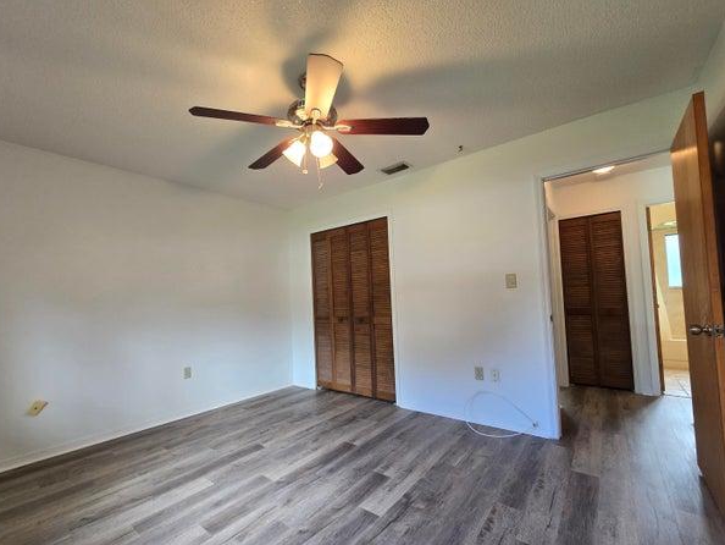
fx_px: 293
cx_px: 337
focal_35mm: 14
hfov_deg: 101.9
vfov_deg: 85.6
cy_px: 292
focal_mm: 2.2
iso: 200
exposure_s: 1/60
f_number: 2.2
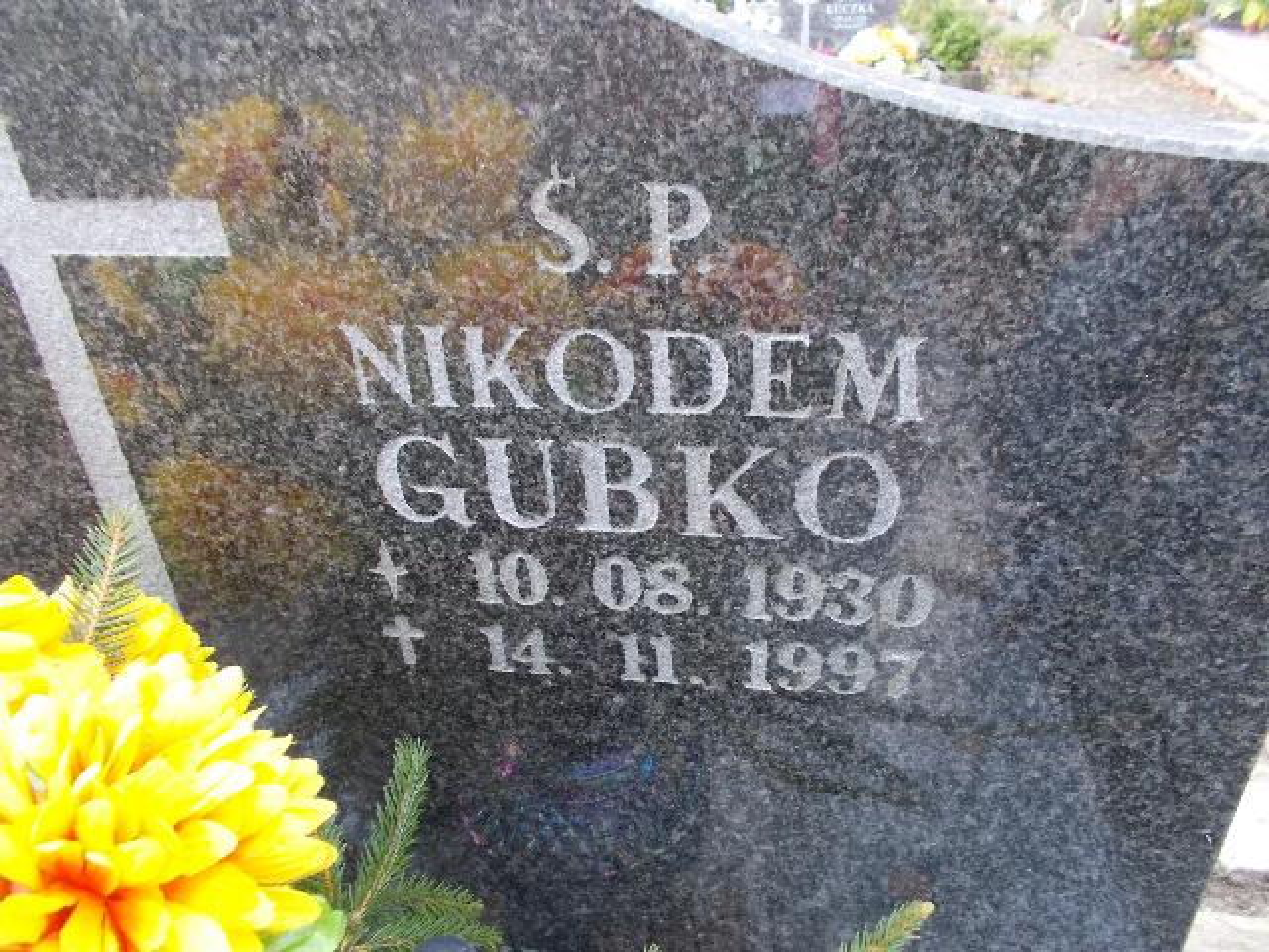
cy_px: 476
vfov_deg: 53.1
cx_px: 634
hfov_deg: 67.3
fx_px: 953
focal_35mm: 26
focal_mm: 4.6
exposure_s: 1/25
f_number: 3.2
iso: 200
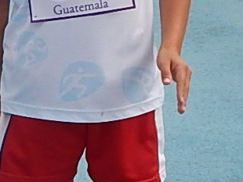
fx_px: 1131
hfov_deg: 11.3
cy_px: 9
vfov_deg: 9.2
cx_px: -203
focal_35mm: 161
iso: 125
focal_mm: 4
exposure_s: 1/800
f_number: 3
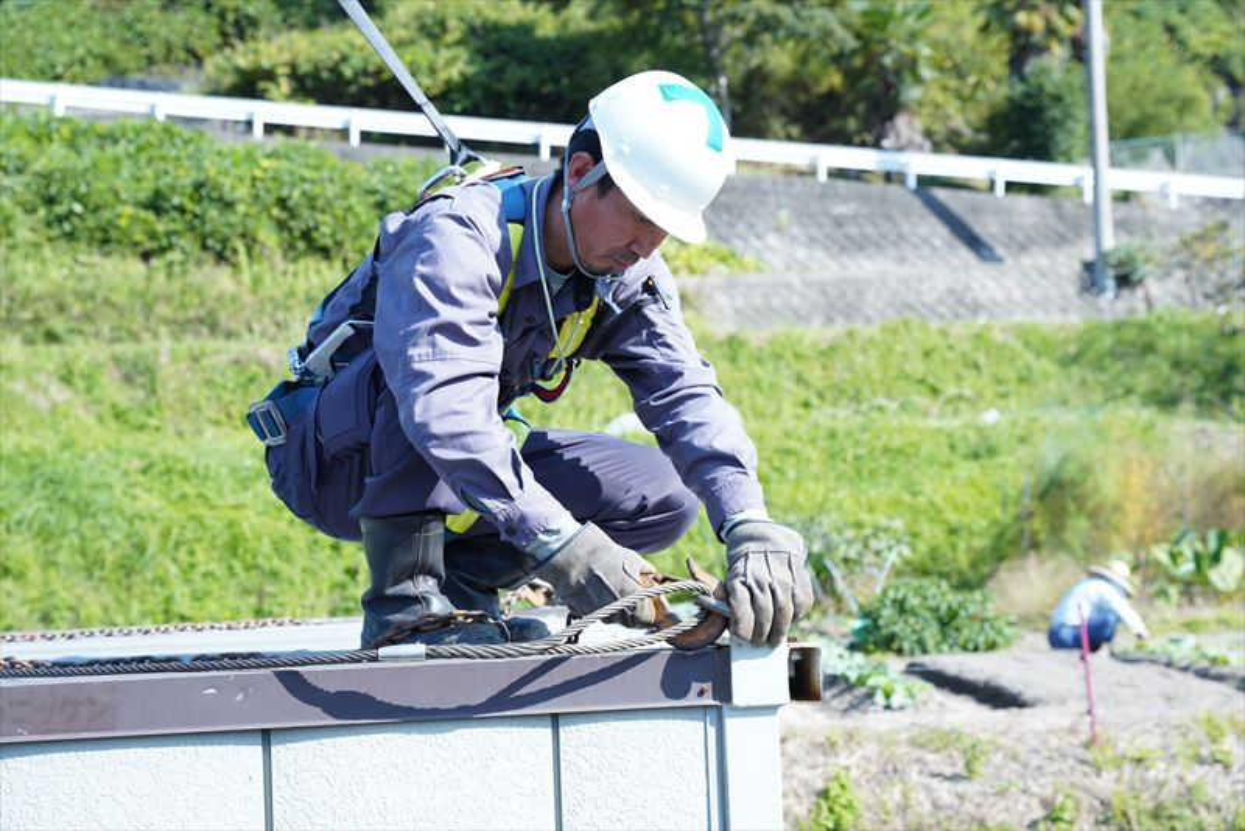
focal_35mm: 53
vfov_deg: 25.5
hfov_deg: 37.4
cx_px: 622
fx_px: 1837
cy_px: 416
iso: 200
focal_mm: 53.1
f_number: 5
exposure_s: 1/320
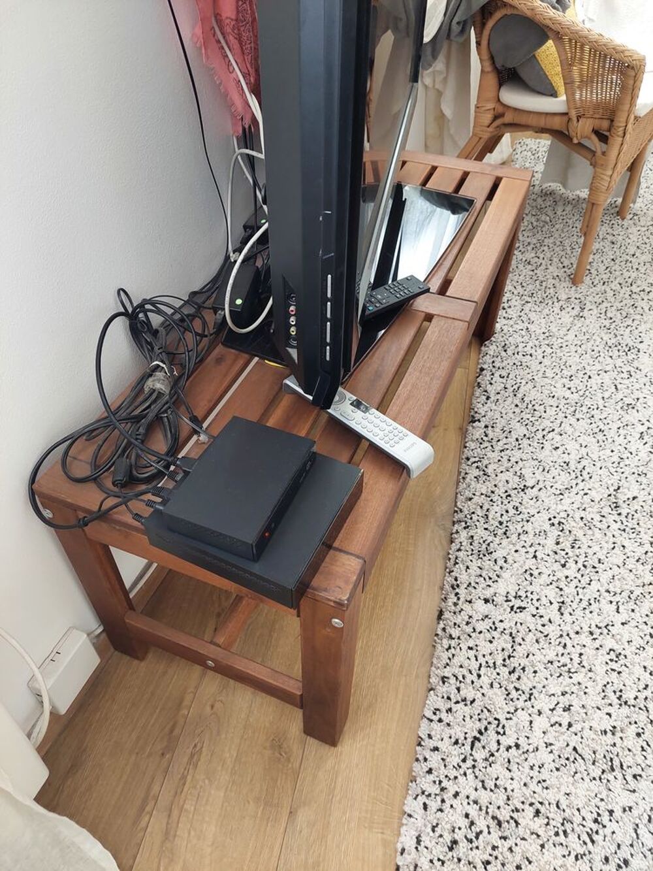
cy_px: 436
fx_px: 604
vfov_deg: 71.6
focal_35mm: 24
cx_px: 326
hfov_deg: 56.8
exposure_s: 1/50
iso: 400
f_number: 1.8
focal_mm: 5.23
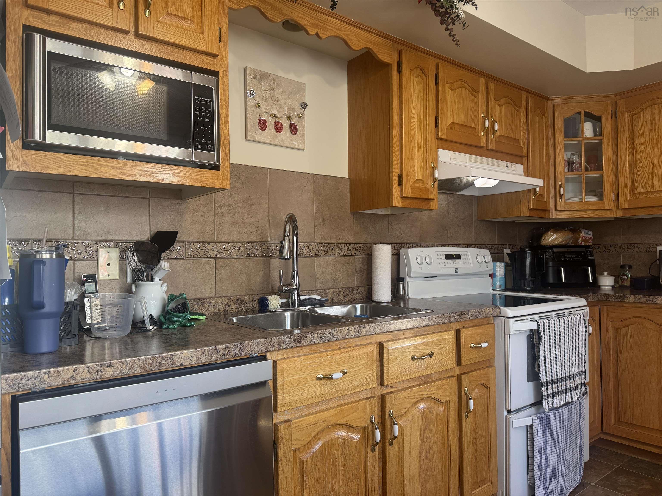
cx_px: 331
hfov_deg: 71.6
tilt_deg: +0.5
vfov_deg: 56.8
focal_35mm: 24
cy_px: 248
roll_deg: +2.7
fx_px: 459
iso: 160
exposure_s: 1/120
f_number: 1.78
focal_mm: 6.76
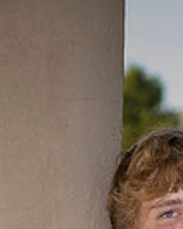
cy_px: 381
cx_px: 200
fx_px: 1724
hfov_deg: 6.1
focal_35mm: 254
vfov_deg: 7.4
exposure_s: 1/640
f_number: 5
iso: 800
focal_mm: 80
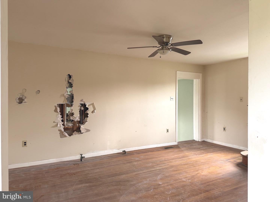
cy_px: 101
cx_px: 135
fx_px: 187
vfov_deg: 56.8
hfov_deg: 71.6
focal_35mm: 24
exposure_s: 1/121
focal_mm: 6.76
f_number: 1.78
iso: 200
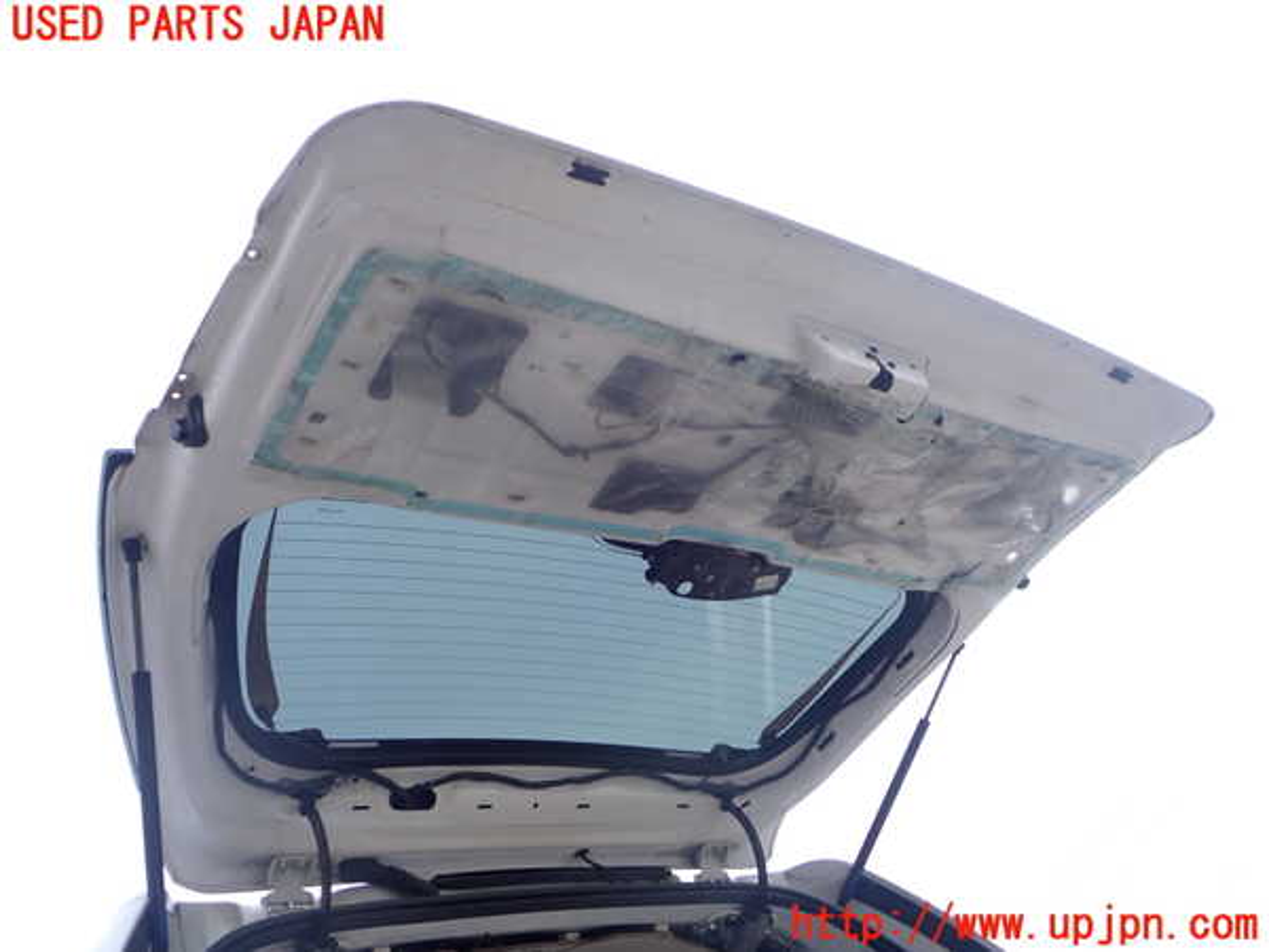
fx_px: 1100
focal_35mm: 30
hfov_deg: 60.0
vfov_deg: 46.8
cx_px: 634
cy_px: 476
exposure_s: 1/500
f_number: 3.2
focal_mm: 5.4
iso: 100
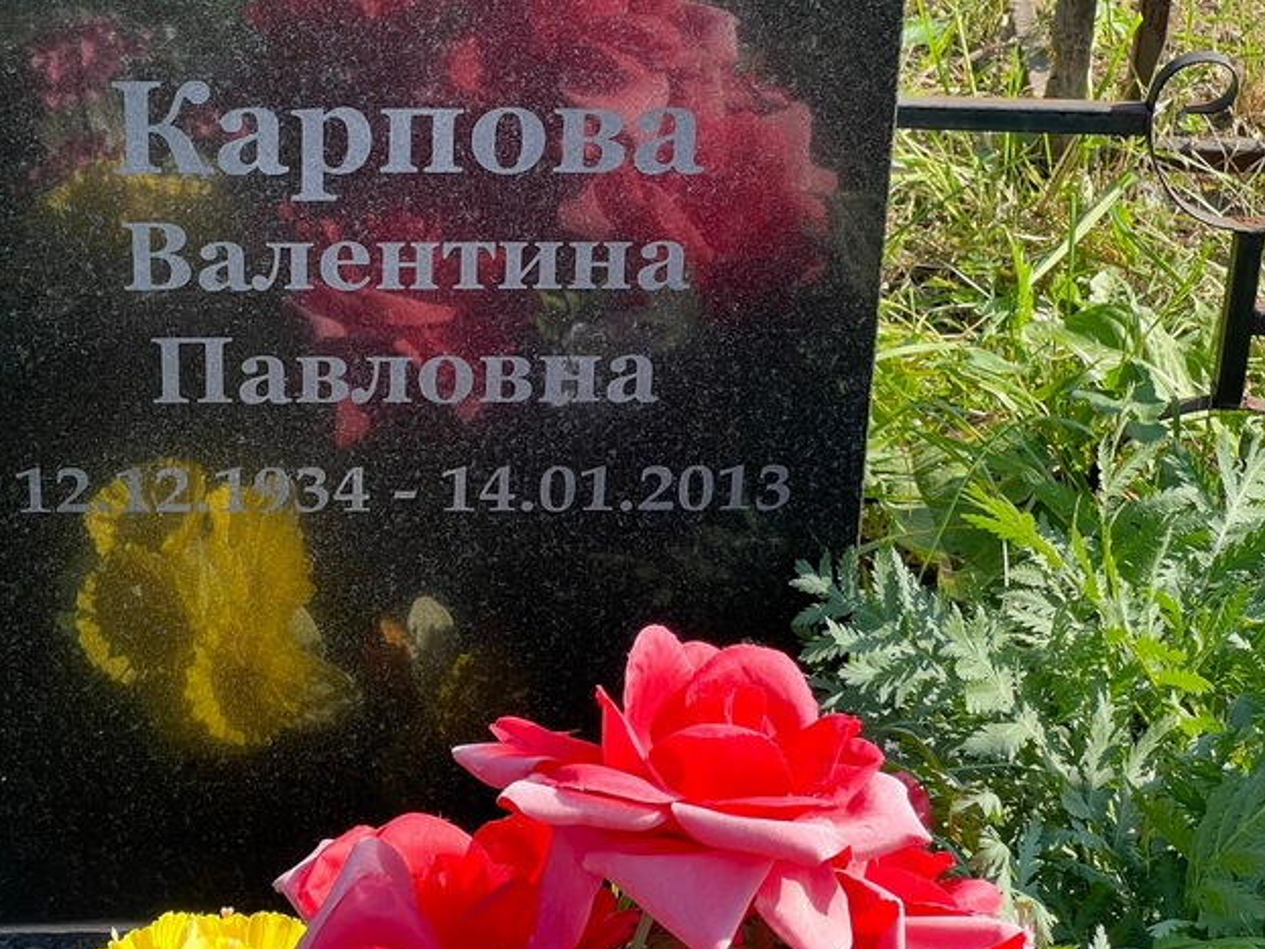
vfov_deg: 14.9
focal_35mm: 99
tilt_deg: -30.9
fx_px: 3619
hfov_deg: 19.8
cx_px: 490
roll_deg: -0.4
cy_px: 366
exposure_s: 1/169
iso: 32
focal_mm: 9
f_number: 2.8
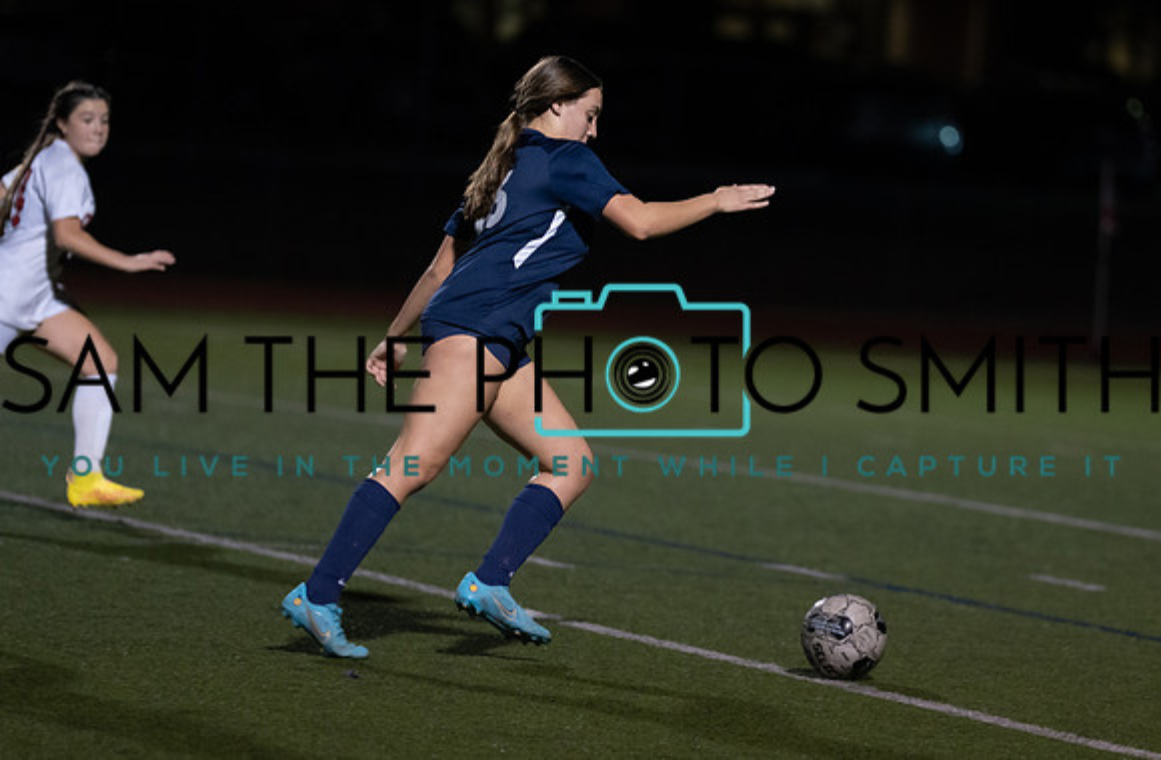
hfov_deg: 8.4
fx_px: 7938
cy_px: 307
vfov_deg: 5.5
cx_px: 699
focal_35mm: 247
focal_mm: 182
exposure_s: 1/1000
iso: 5000
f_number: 2.8
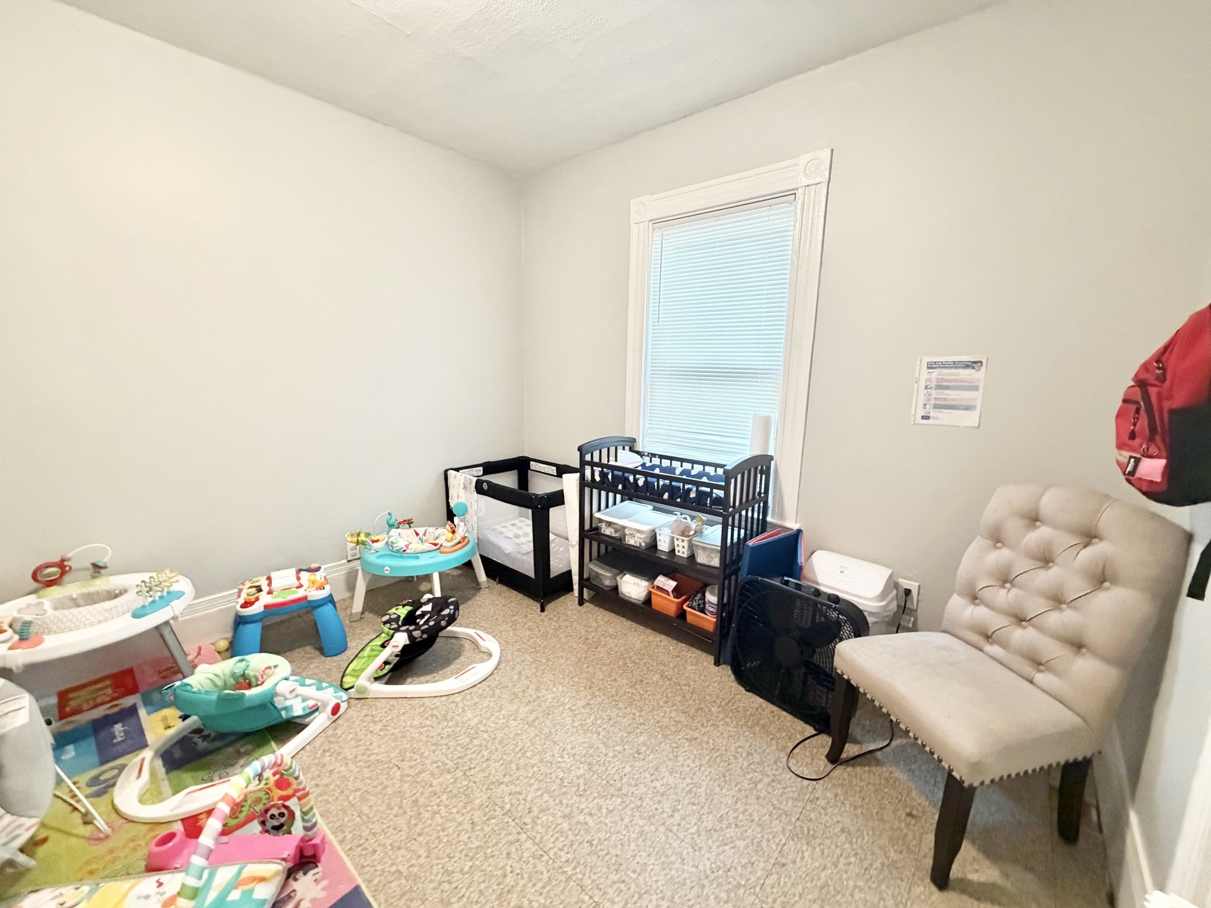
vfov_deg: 85.7
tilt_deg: -8.7
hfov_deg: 102.1
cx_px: 606
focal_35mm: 14
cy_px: 454
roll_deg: -0.4
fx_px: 490
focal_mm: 2.22
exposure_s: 1/60
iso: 640
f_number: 2.2
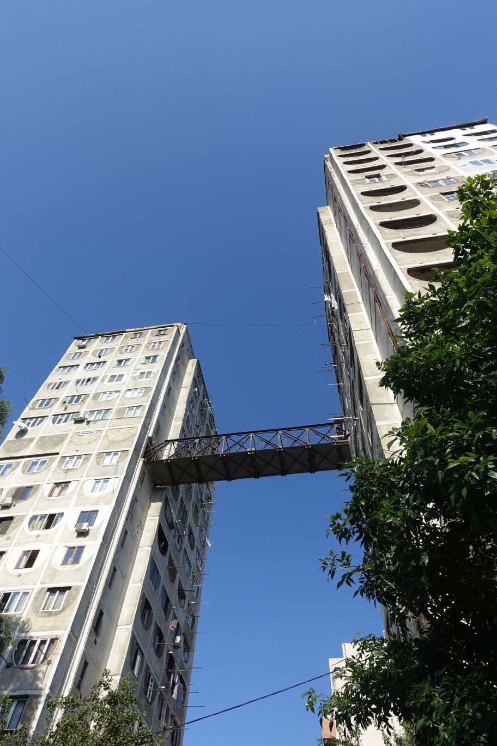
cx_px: 248
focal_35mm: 24
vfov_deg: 73.7
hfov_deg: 53.1
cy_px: 373
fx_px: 497
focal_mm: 8.8
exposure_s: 1/640
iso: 125
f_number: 5.6
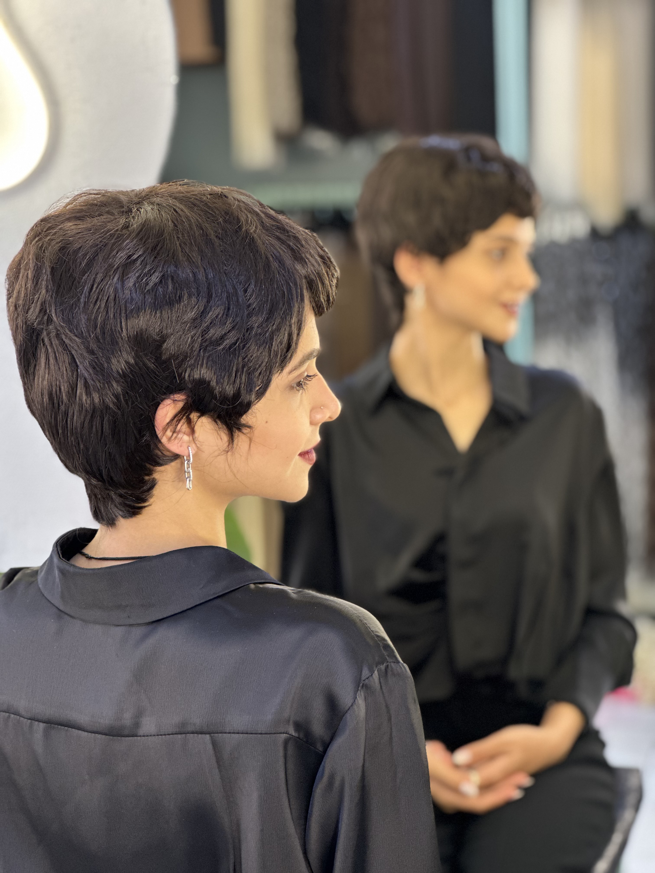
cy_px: 436
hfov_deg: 19.1
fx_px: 1943
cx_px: 328
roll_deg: +1.9
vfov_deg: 25.3
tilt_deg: -9.4
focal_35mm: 77
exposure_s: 1/33
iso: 160
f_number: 2.8
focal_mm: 9
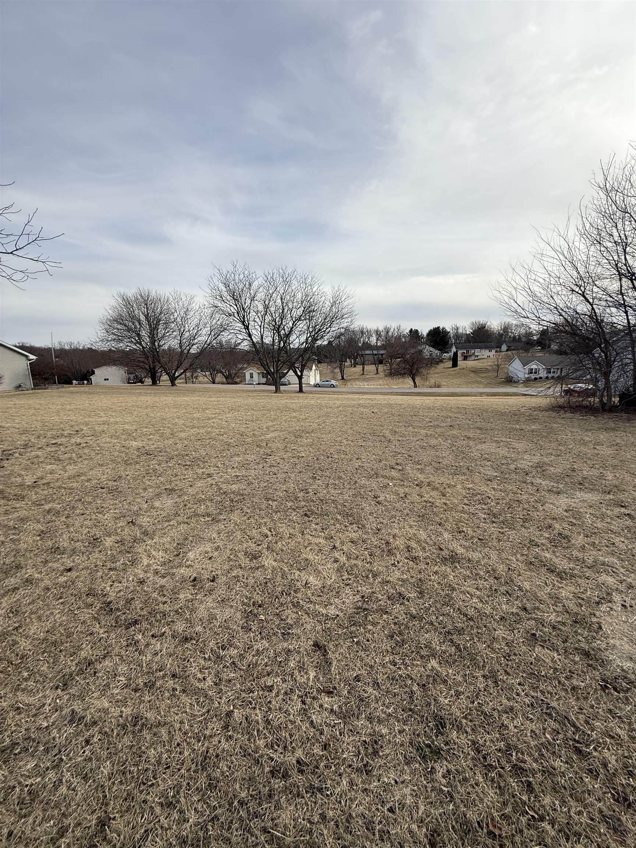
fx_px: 343
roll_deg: +0.9
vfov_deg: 102.1
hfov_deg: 85.7
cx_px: 318
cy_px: 424
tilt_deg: -10.0
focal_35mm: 14
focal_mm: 2.22
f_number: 2.2
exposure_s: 1/1848
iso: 50
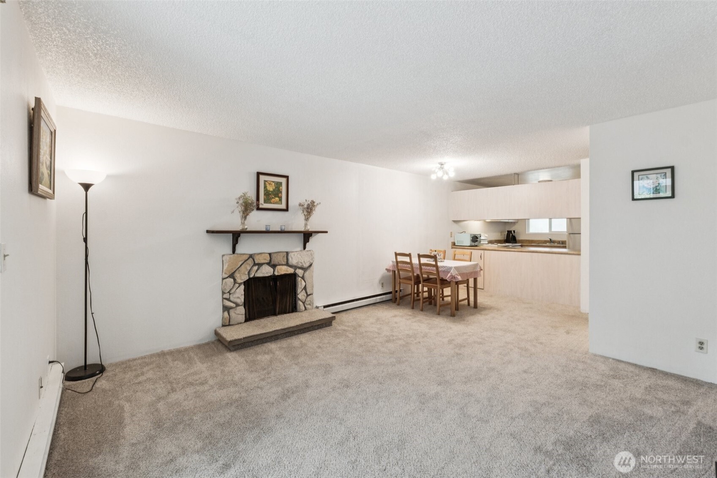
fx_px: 299
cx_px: 358
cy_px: 239
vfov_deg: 77.3
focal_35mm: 15
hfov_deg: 100.4
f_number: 10
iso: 250
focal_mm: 10
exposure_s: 1/3
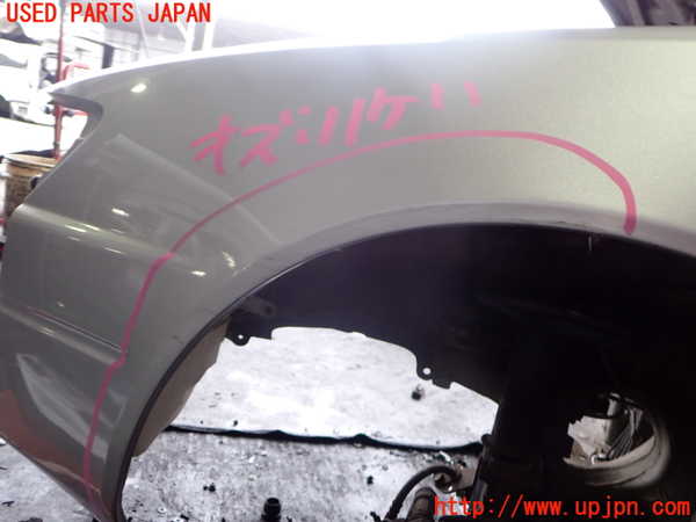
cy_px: 261
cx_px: 348
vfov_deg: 46.8
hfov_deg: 60.0
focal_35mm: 30
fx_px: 603
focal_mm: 5.4
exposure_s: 1/40
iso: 200
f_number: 2.3
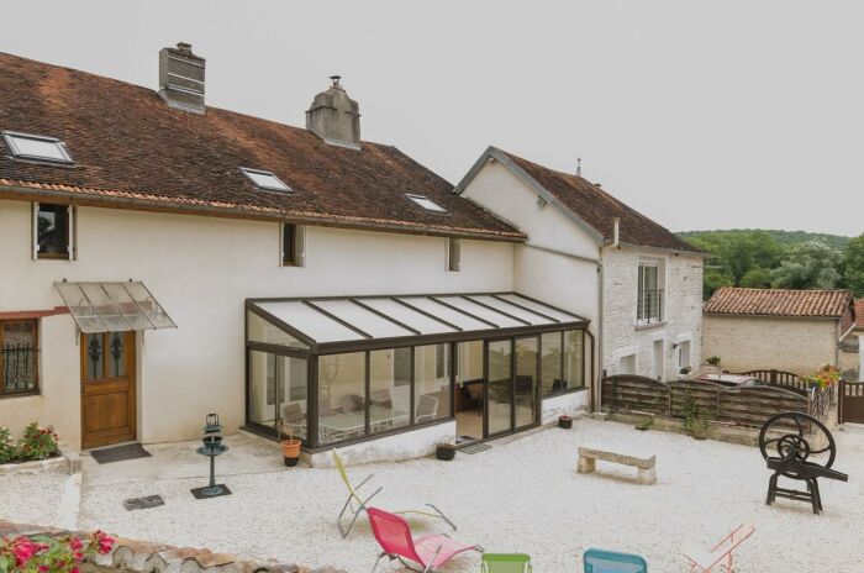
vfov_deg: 50.2
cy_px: 286
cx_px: 432
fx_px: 611
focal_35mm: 26
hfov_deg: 70.5
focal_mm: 17
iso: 400
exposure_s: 1/40
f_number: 9
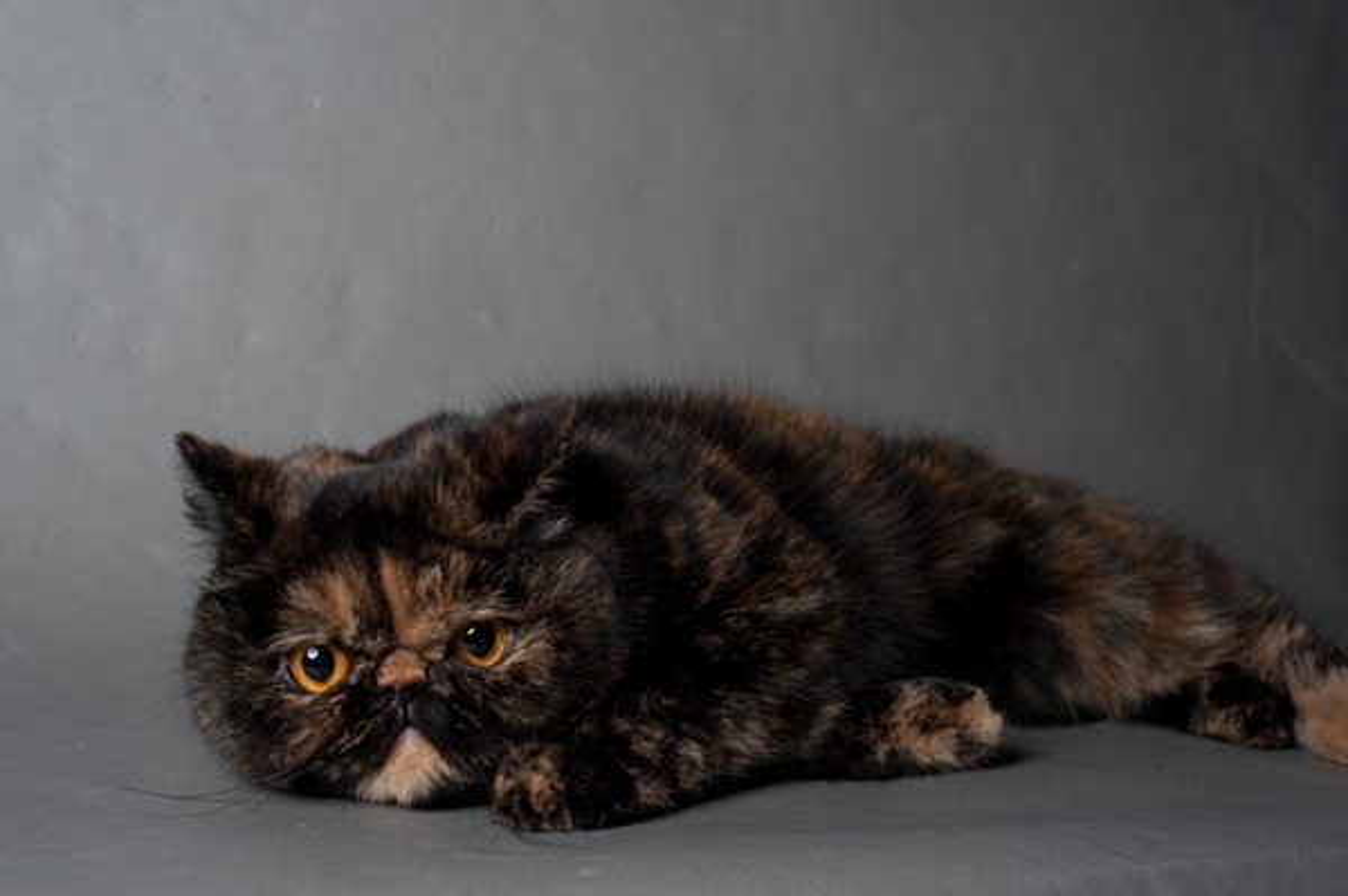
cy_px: 448
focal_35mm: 50
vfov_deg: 26.9
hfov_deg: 39.6
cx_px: 674
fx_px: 1871
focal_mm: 50
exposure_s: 1/125
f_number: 7.1
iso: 100
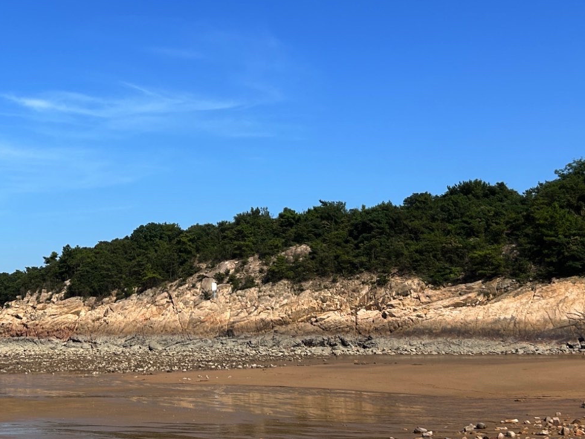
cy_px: 157
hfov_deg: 34.5
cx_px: 182
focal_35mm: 55
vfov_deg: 26.4
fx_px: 929
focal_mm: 5.7
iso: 50
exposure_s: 1/5319
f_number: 1.5
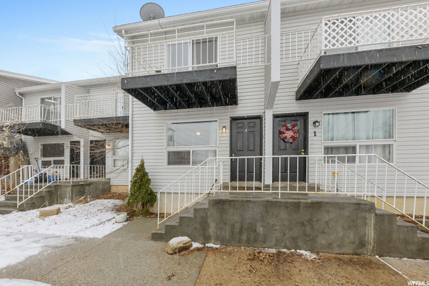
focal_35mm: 12
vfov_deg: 90.0
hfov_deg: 112.6
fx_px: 143
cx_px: 214
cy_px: 143
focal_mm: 12
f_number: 8
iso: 100
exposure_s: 1/50
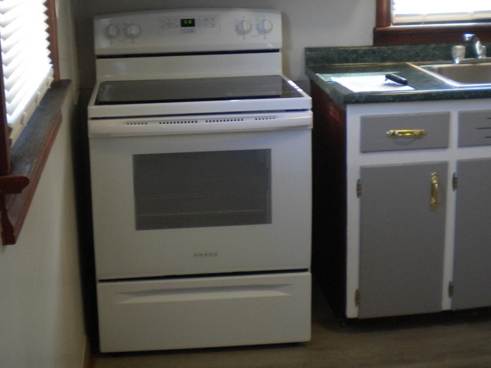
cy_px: 91
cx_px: 199
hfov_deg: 36.1
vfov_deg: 27.1
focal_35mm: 53
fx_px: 752
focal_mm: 6.3
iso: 265
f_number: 3.1
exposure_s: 1/59.8
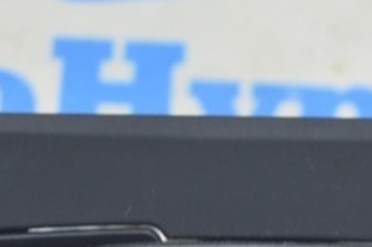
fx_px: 3129
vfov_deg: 4.5
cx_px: 232
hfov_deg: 6.8
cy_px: 414
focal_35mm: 303
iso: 400
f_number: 5.6
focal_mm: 46
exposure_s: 1/20
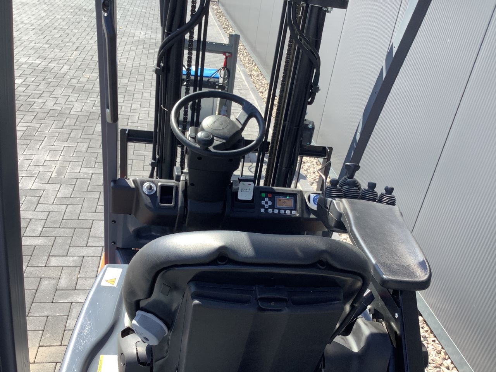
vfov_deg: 45.4
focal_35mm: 31
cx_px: 248
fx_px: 444
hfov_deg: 58.4
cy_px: 186
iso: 25
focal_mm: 3.3
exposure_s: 1/365
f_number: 2.4
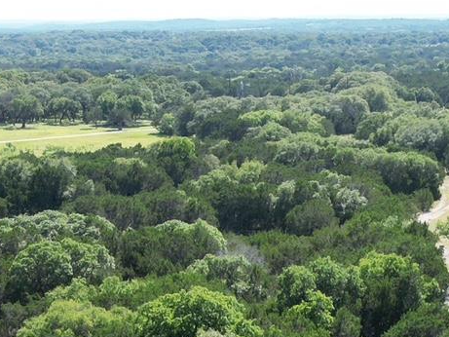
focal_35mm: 105
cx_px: 236
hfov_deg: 18.7
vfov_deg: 12.3
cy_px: 698
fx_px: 1362
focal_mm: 6.72
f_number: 1.7
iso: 150
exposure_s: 1/1250
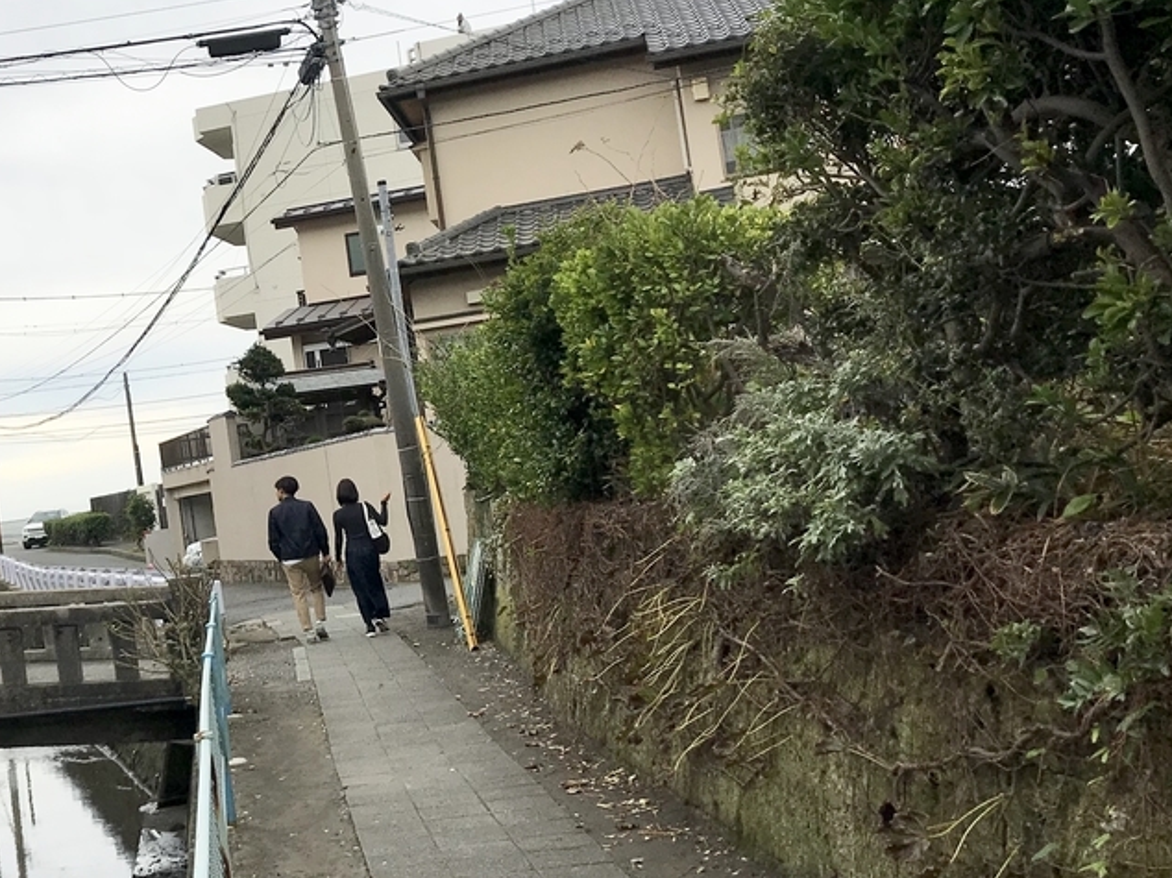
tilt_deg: +6.1
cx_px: 105
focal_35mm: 53
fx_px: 1794
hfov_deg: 34.1
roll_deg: +6.3
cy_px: 420
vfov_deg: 27.5
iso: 20
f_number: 1.8
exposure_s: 1/465
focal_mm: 3.99
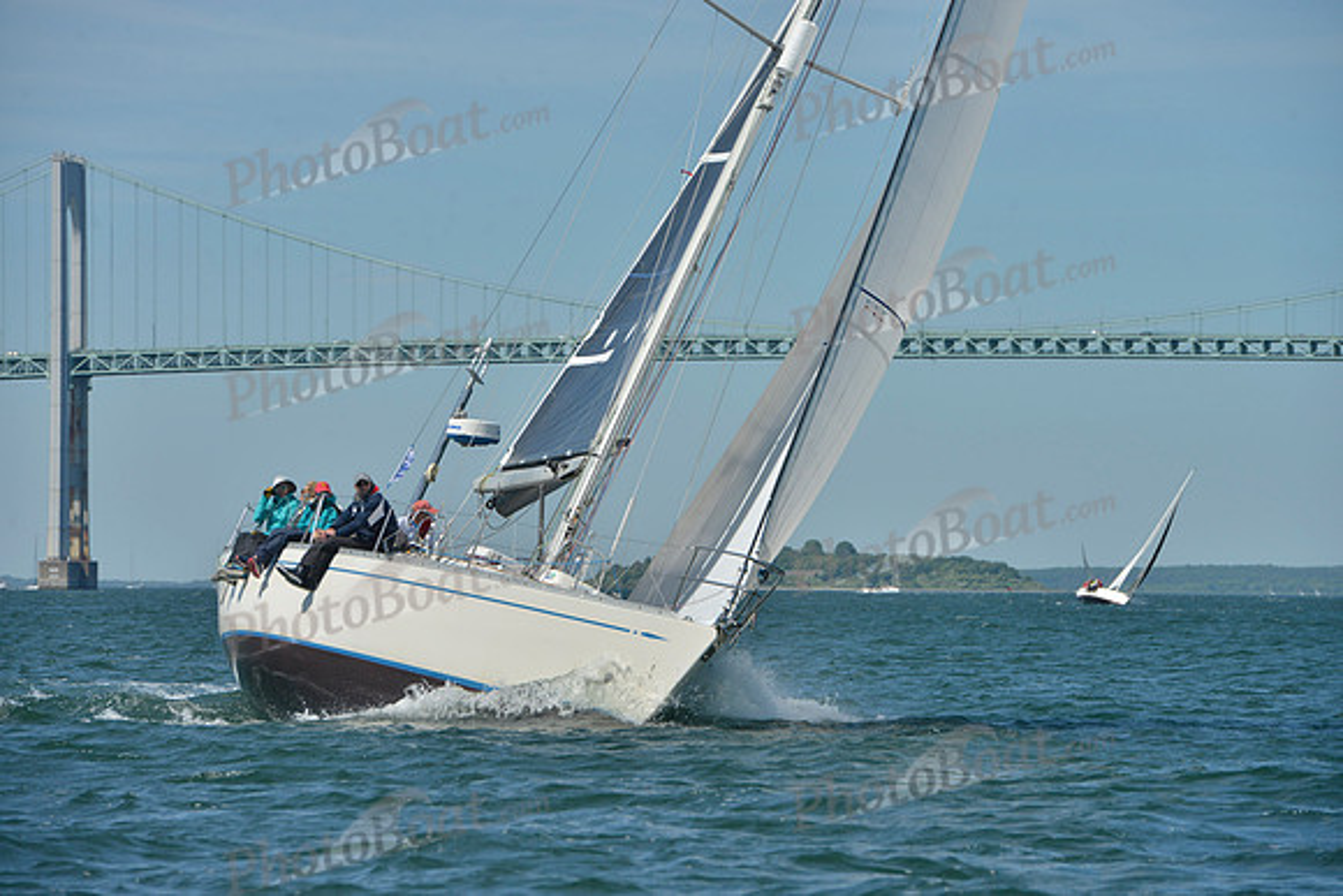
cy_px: 448
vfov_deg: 6.9
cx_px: 672
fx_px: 7463
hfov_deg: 10.3
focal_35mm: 200
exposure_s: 1/1250
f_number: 10
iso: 280
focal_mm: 200
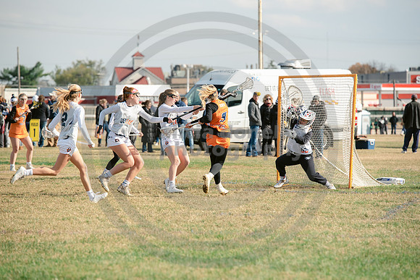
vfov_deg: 6.9
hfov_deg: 10.3
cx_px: 210
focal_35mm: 200
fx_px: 2334
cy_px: 140
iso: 250
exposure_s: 1/1600
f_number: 5
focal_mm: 200
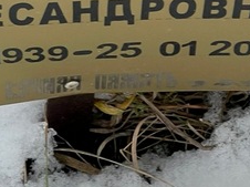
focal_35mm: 273
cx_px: 50
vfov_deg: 5.4
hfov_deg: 7.3
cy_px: 30
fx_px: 1970
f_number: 2.8
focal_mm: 9
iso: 50
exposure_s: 1/99
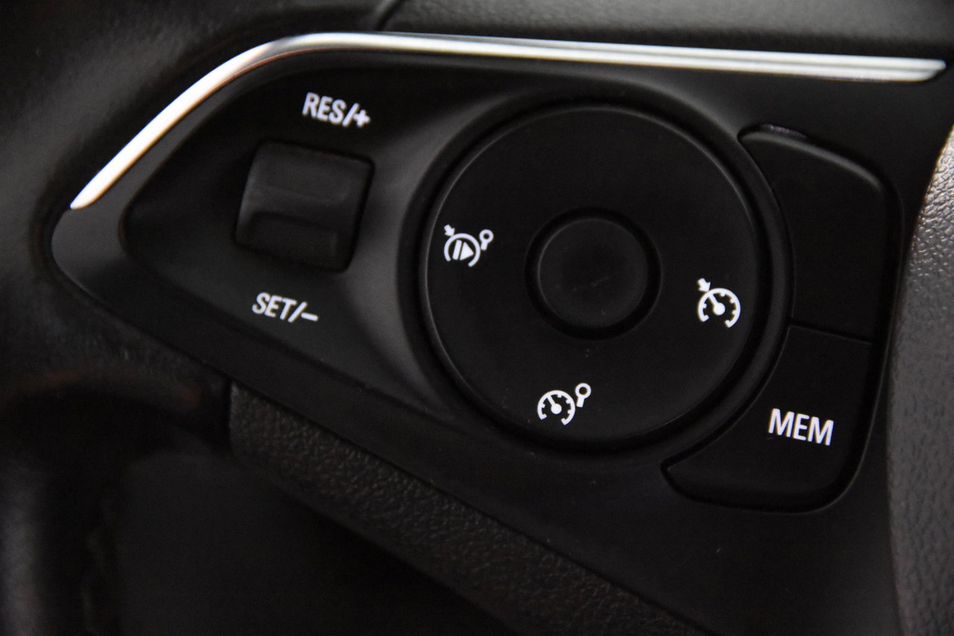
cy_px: 318
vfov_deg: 13.0
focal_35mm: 105
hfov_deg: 19.5
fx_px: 2782
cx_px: 477
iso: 11400
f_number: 4
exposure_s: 1/125
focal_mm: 70
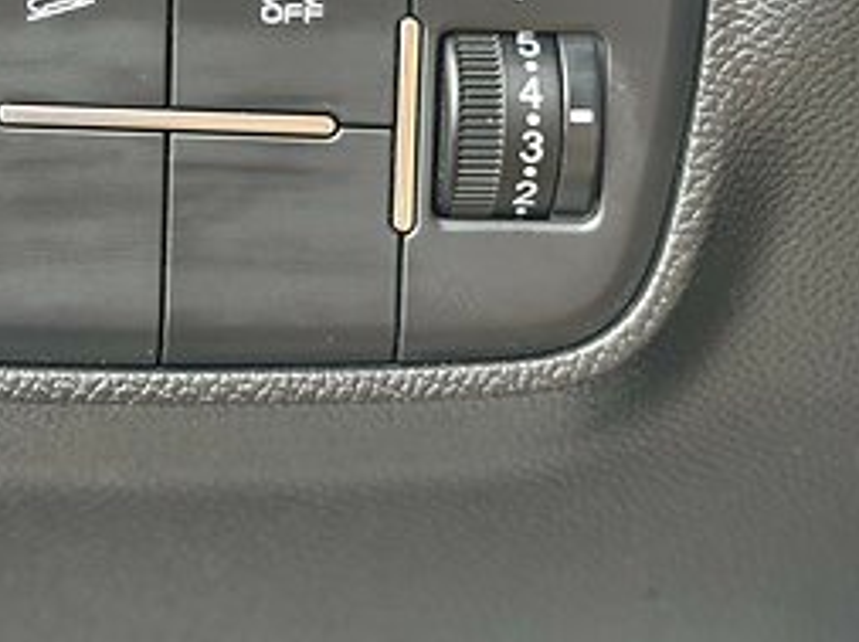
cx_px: 194
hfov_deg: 18.8
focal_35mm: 104
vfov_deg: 14.0
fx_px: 2577
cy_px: 10
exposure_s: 1/60
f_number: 1.78
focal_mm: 6.76
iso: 200
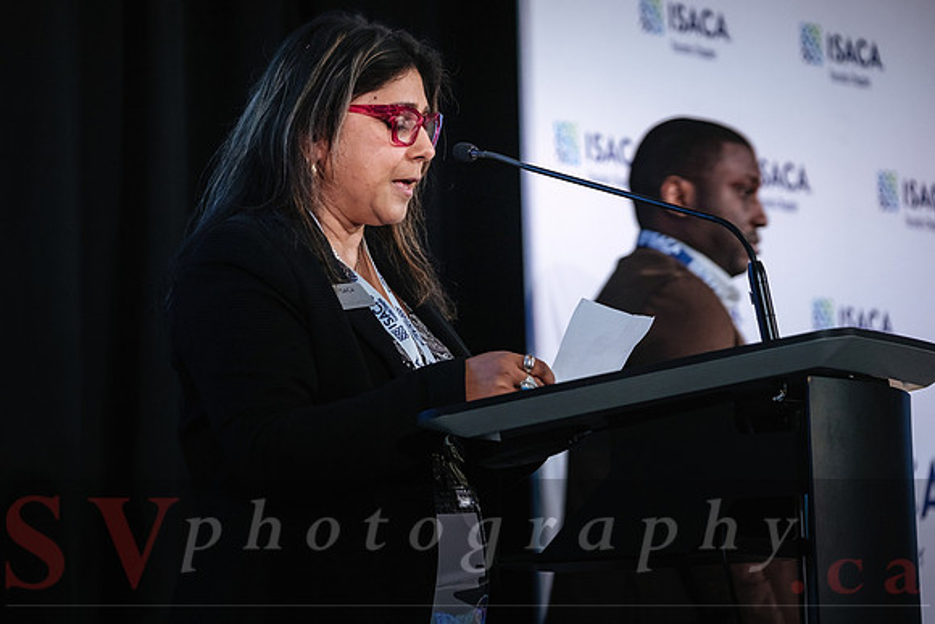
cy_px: 265
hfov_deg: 12.1
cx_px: 396
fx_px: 4399
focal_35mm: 169
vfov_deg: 8.1
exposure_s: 1/80
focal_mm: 98.2
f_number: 2.8
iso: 800
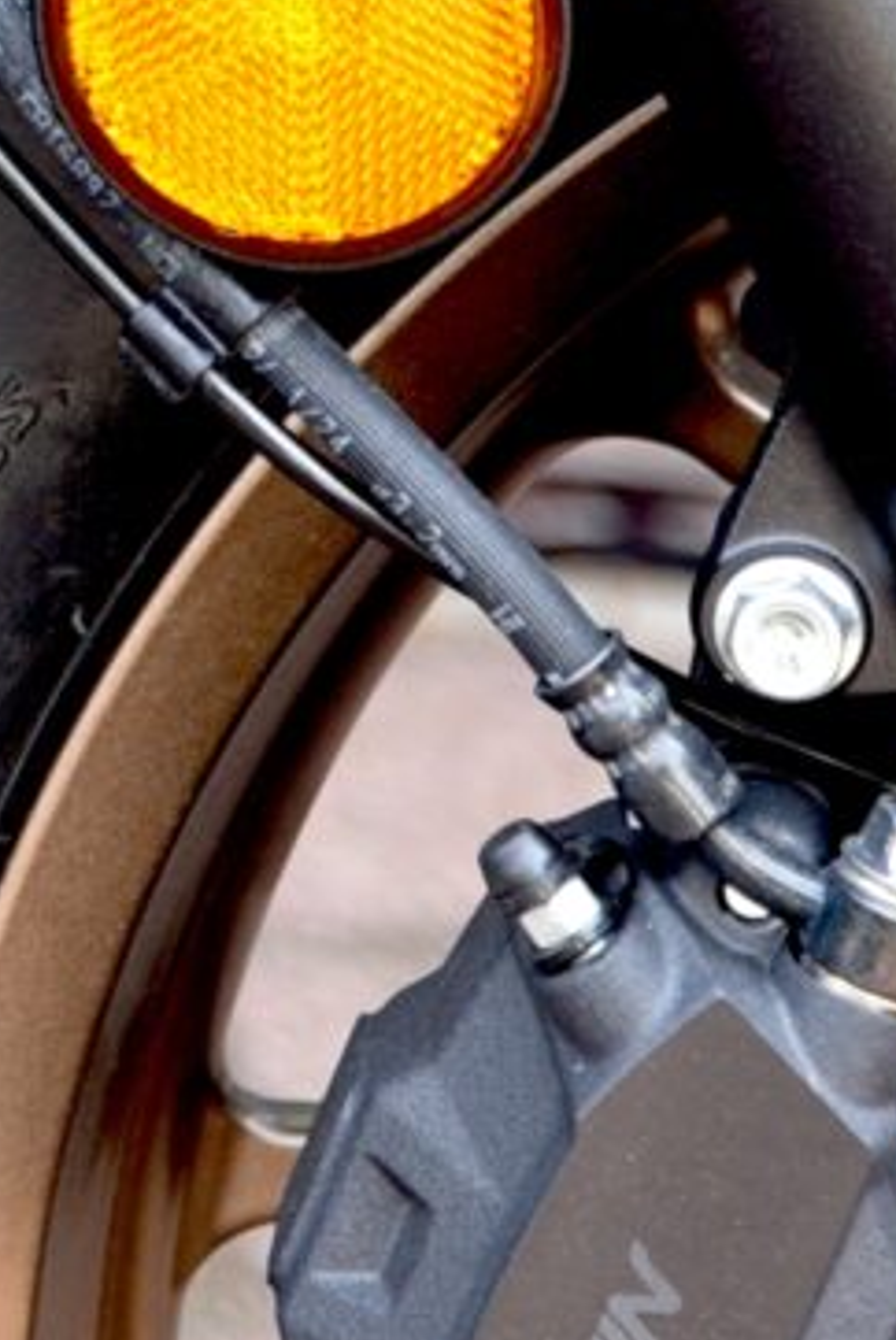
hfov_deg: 3.1
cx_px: -2109
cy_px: -1588
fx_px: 16320
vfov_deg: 4.6
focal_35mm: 438
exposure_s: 1/60
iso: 100
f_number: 3.2
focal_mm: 62
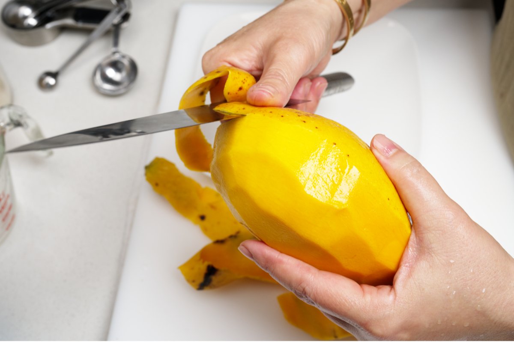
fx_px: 557
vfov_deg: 34.2
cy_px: 171
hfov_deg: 49.6
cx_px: 257
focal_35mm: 39
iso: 200
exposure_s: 1/160
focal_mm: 39
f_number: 8
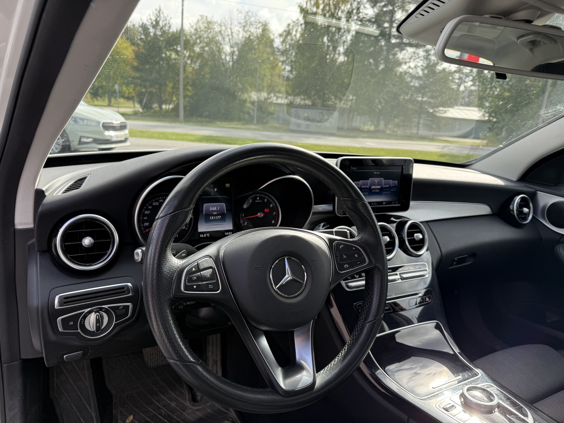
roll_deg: -4.4
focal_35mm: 24
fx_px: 391
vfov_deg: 56.8
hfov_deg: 71.6
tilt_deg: -15.4
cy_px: 212
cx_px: 282
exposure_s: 1/632
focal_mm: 6.76
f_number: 1.78
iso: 80
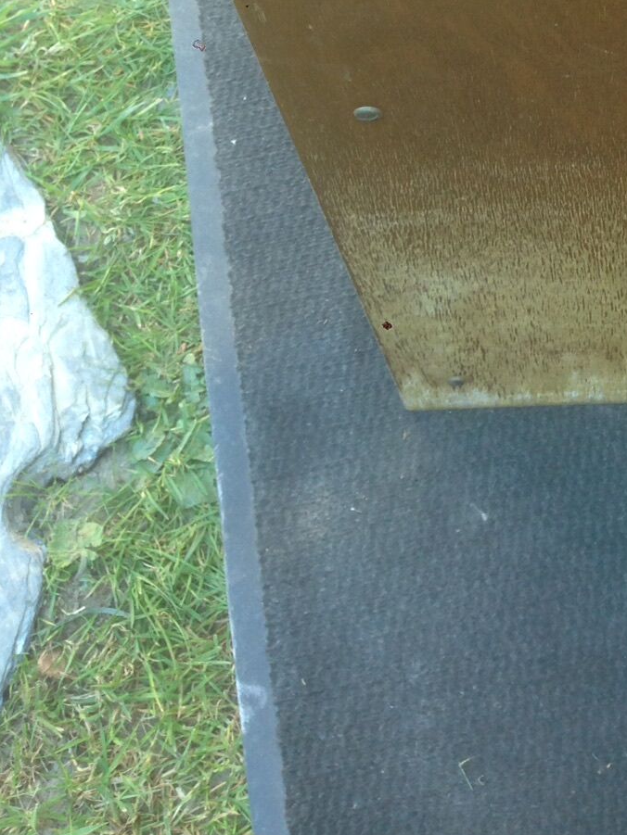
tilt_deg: -53.3
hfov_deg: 18.8
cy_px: -91
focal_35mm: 75
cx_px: 696
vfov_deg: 24.2
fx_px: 1811
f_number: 2.4
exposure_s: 1/30
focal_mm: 4.12
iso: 50
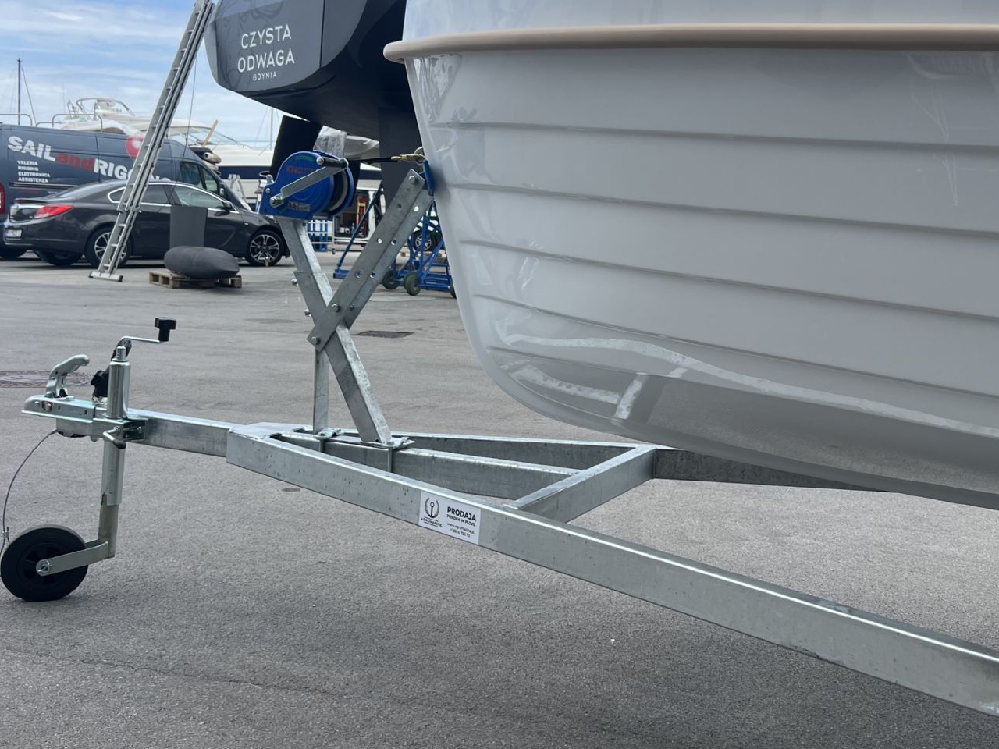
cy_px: 301
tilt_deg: -4.0
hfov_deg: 47.0
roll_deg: -2.9
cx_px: 672
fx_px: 1126
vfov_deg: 36.7
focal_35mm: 39
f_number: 1.5
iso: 50
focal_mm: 5.7
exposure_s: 1/2762
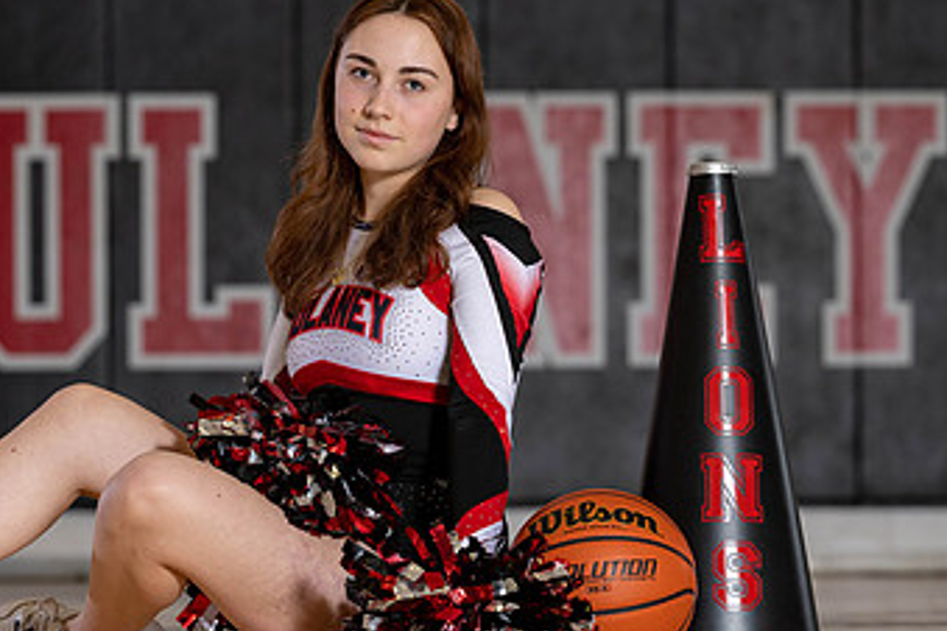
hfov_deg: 9.9
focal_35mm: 208
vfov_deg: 6.6
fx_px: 5471
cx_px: 321
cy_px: 383
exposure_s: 1/200
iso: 160
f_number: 3.5
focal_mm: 98
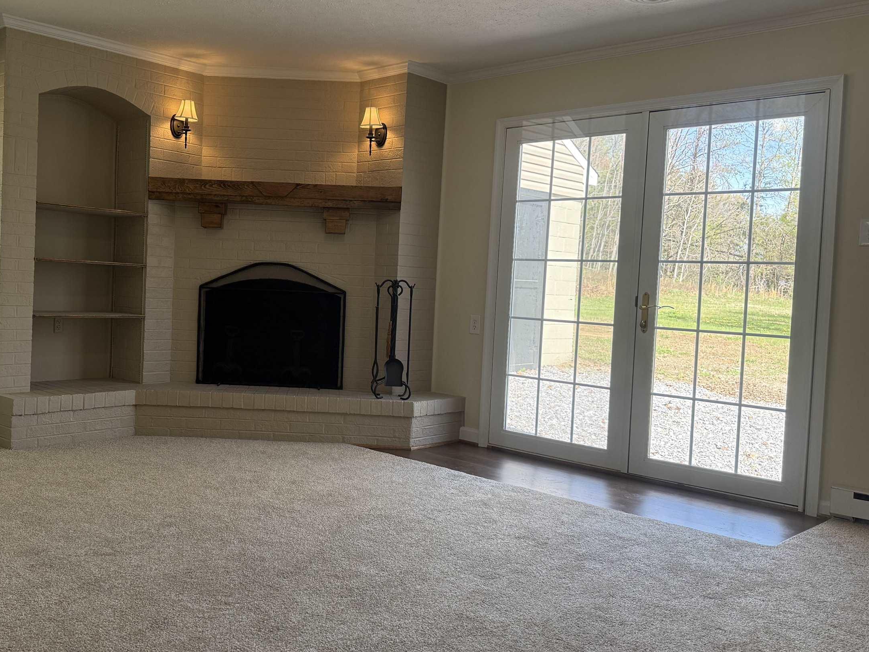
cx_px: 318
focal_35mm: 34
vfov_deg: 41.8
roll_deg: -1.0
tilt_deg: -1.2
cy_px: 314
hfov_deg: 53.3
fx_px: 854
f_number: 1.78
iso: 125
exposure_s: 1/237
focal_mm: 6.76
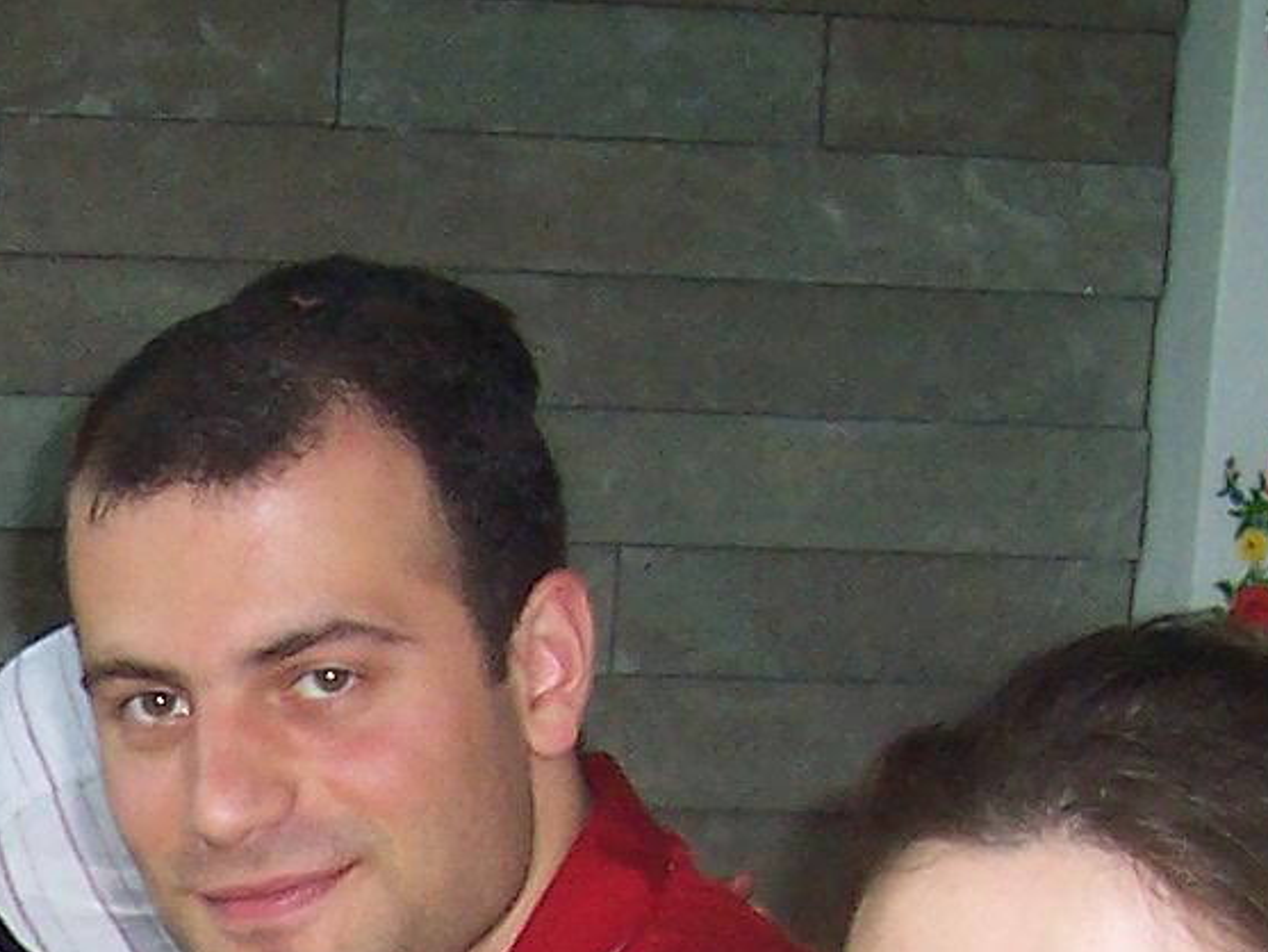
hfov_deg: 13.8
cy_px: 1622
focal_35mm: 135
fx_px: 4946
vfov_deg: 10.4
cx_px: -576
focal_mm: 5.6
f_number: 2.8
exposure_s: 1/60
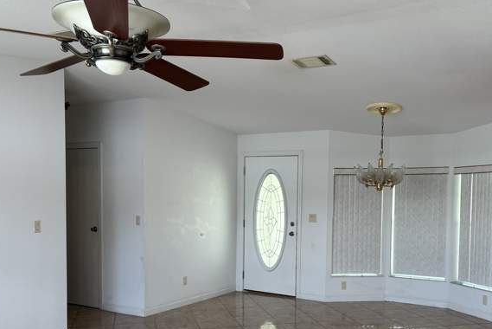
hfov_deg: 50.5
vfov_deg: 34.6
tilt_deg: -3.8
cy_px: 231
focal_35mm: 38
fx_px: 520
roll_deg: -0.4
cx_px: 278
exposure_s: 1/120
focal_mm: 5.96
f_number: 1.6
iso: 80
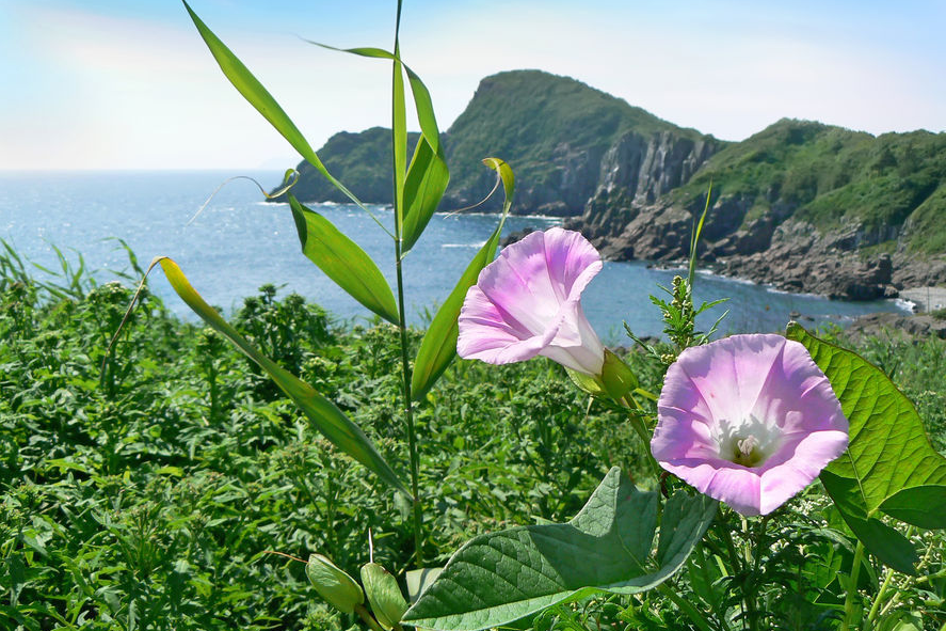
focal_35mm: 38
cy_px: 297
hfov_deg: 50.7
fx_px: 998
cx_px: 470
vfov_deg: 35.0
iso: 80
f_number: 6.3
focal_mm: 6
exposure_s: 1/400
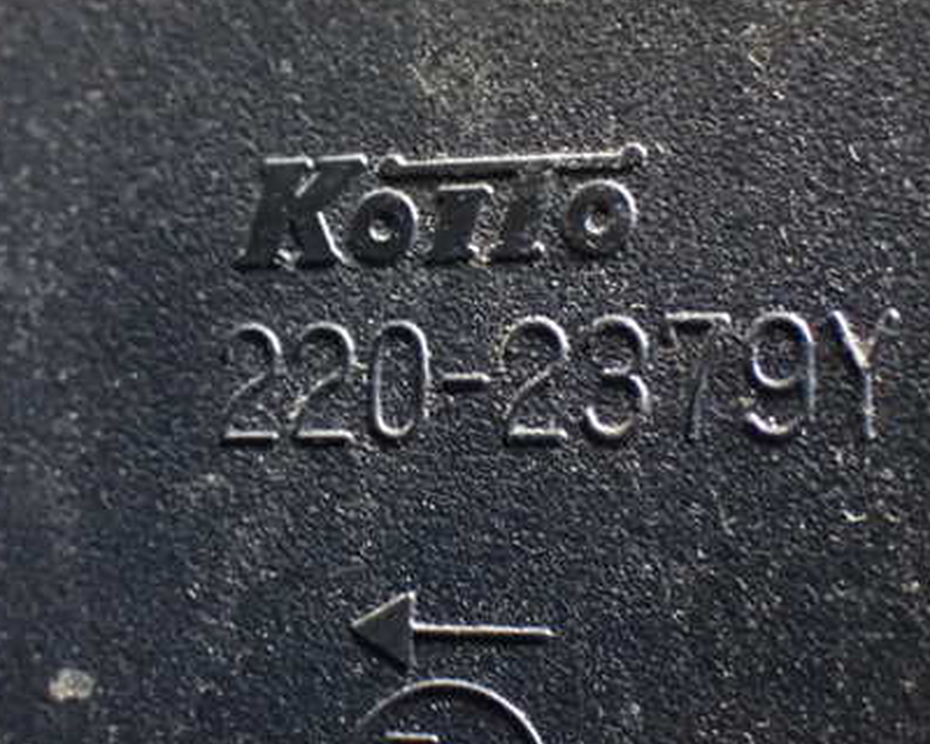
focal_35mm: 79
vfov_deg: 19.4
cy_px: 307
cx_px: 370
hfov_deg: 24.1
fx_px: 2174
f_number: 3.3
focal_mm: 9.65
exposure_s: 1/10
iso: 1600
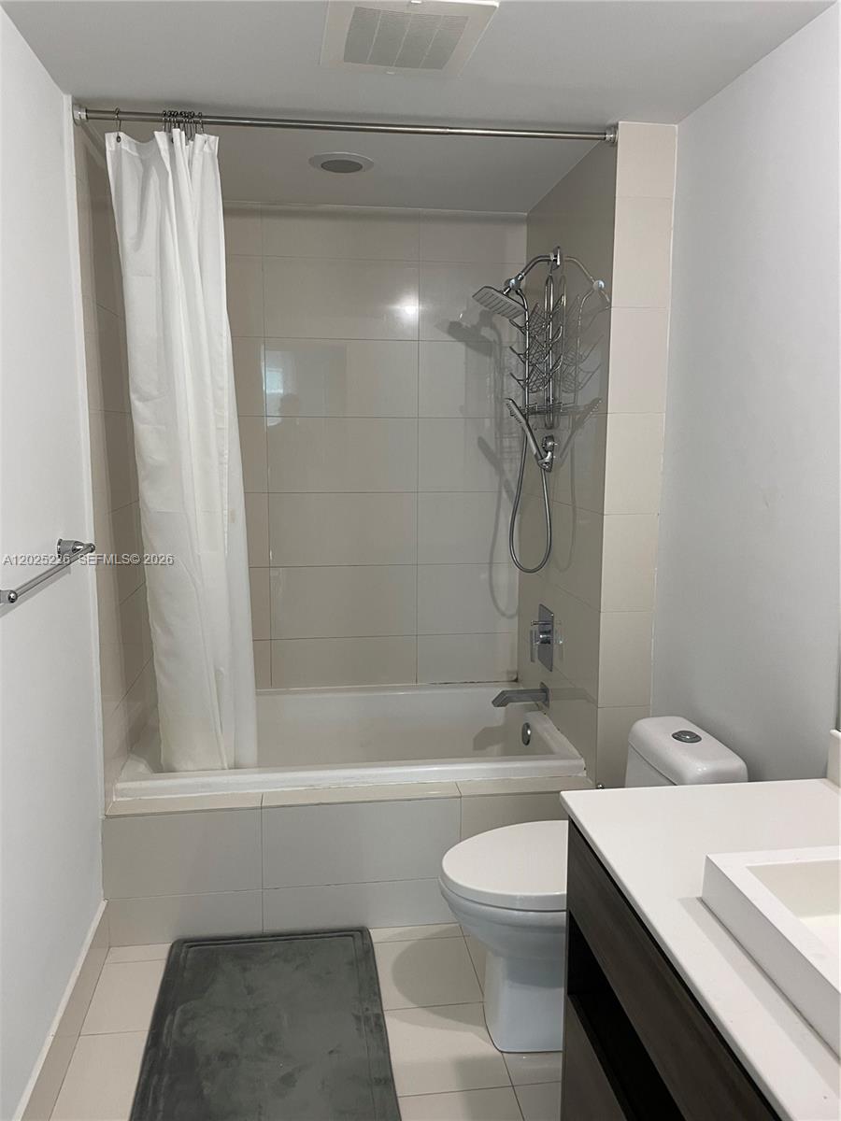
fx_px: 842
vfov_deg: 67.3
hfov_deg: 53.1
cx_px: 420
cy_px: 560
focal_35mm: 26
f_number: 1.6
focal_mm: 4.2
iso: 80
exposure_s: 1/60
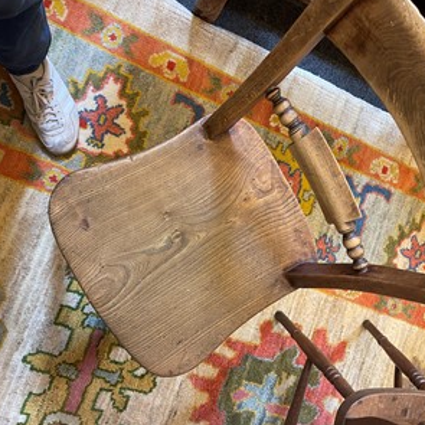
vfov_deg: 54.0
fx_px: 417
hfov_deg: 53.4
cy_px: 212
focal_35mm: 30
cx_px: 268
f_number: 1.6
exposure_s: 1/50
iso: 250
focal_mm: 5.1
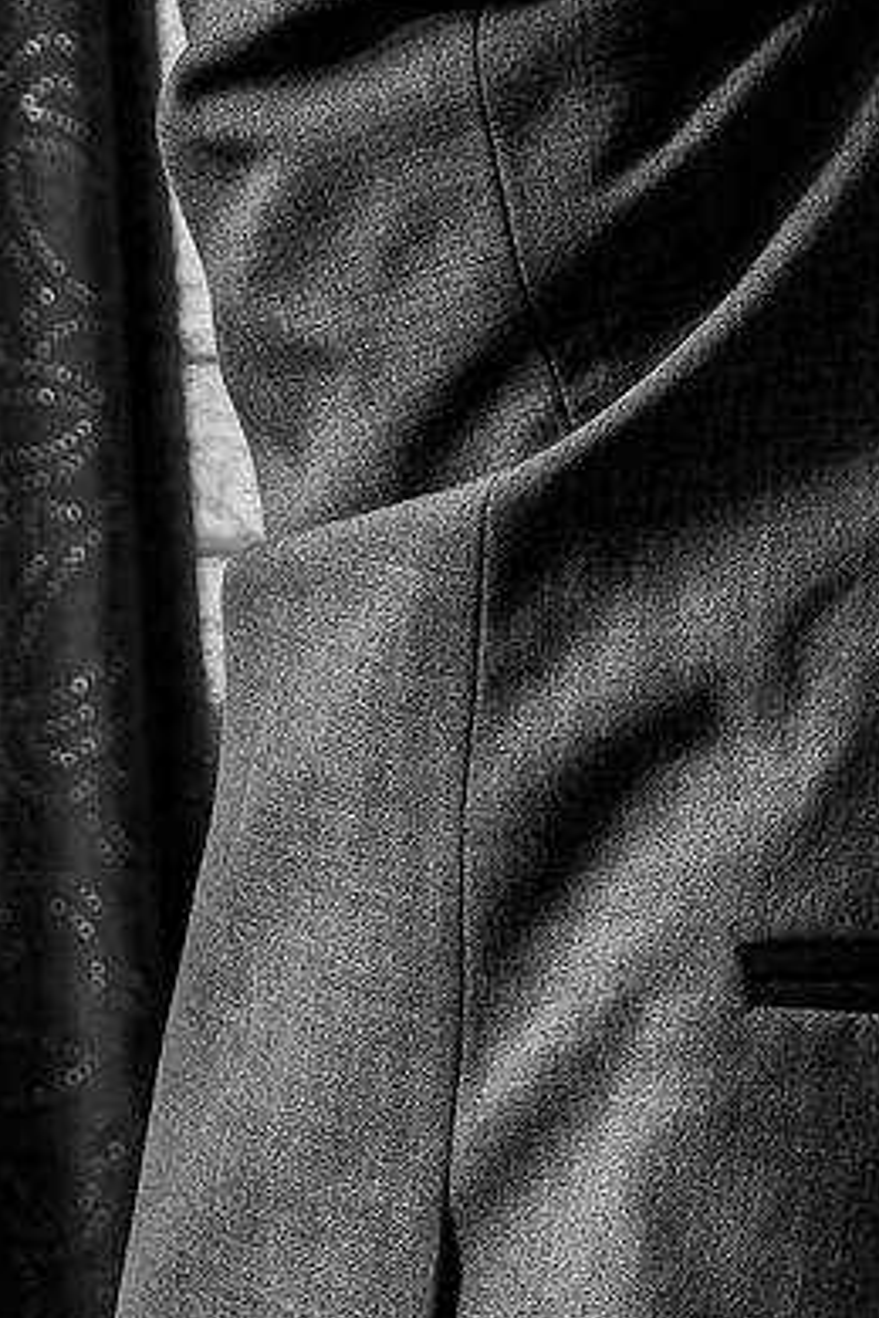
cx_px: 2529
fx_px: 8863
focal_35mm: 242
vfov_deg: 8.5
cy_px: 618
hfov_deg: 5.4
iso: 200
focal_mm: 28
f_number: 2.8
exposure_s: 1/125
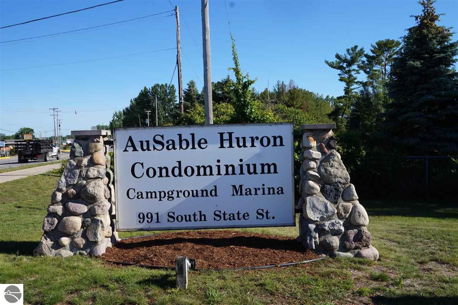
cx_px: 229
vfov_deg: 40.0
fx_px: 420
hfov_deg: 57.2
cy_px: 152
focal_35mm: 33
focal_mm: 22
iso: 100
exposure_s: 1/80
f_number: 14
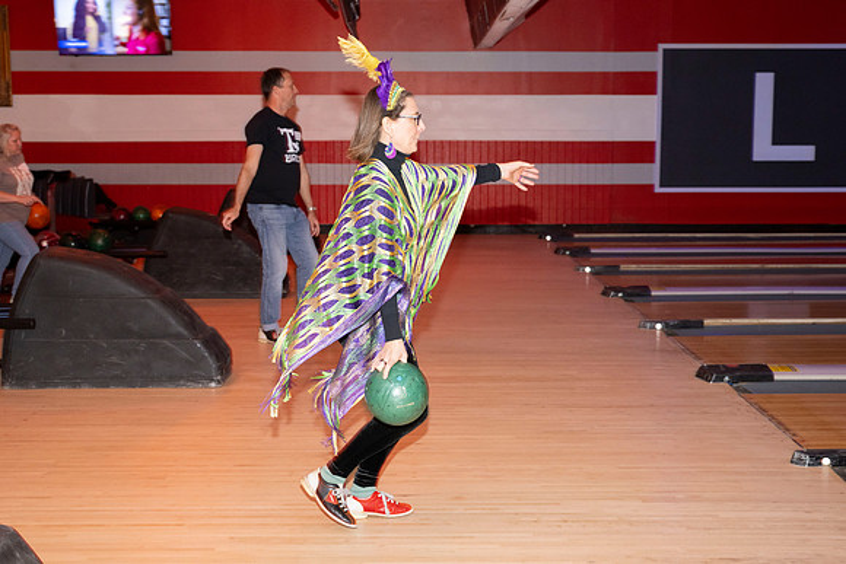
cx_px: 423
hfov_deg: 41.1
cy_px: 282
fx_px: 1128
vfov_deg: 28.1
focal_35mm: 48
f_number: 5.6
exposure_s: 1/100
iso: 2000
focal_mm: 48
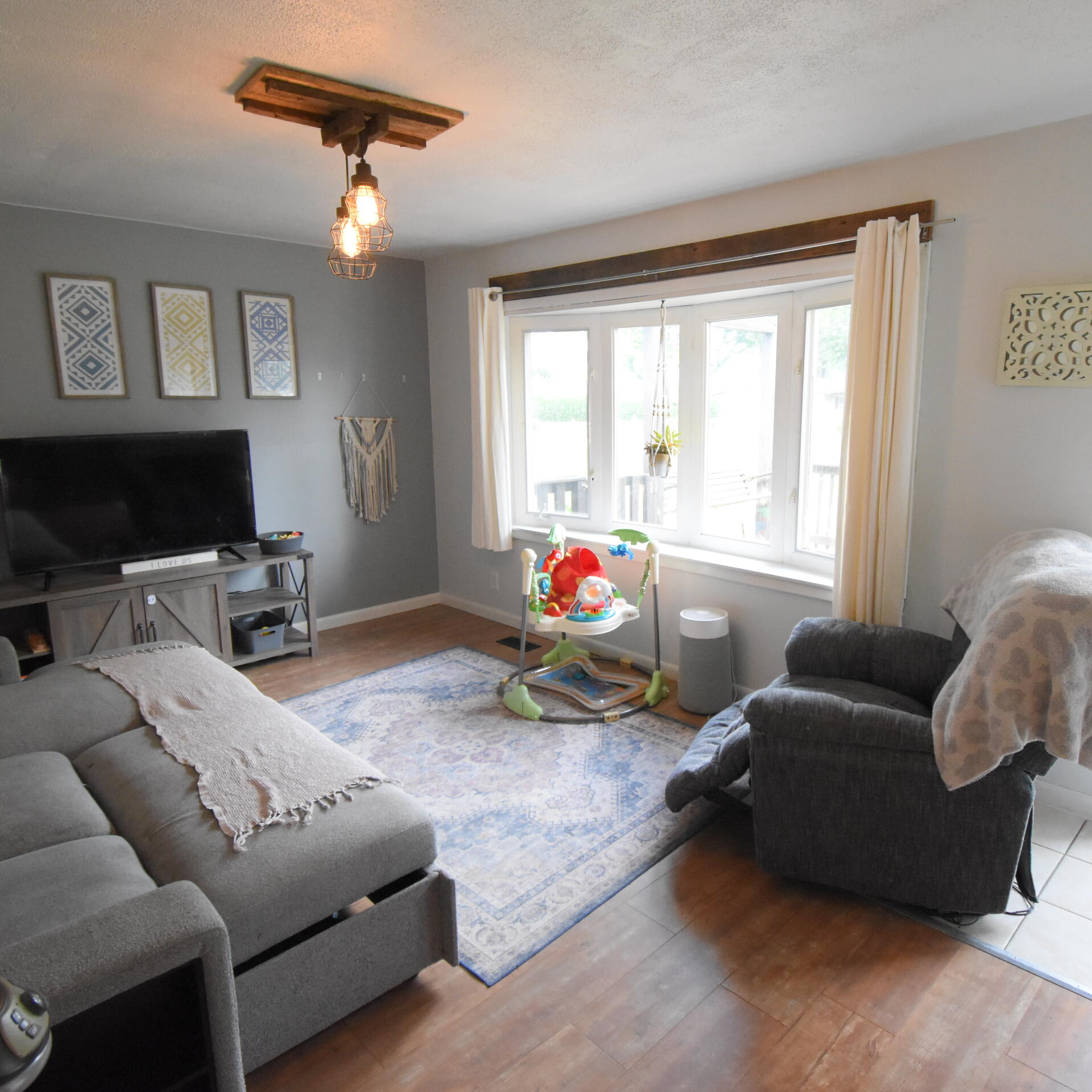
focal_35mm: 20
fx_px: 714
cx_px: 619
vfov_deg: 74.8
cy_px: 532
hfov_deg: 74.5
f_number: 4.5
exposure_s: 1/125
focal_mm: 10
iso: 2500
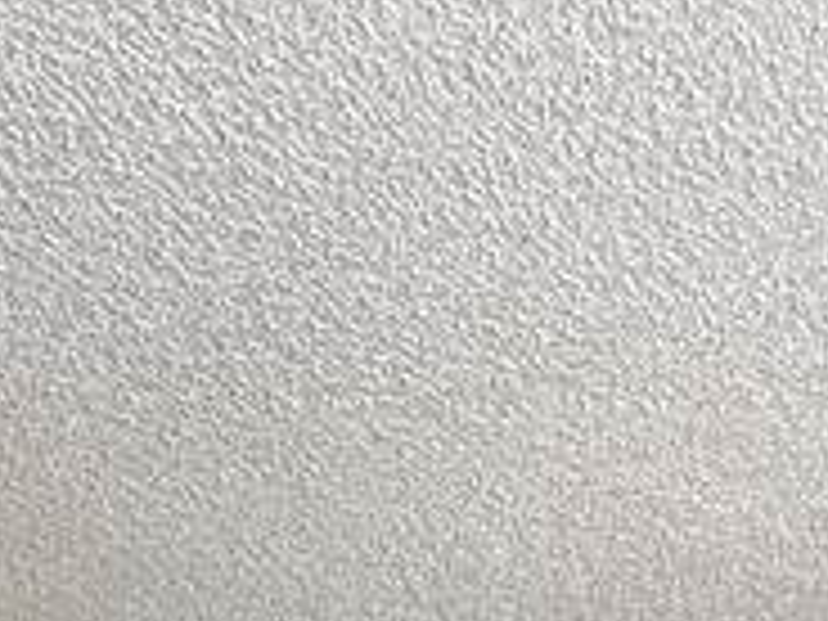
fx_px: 1866
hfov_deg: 23.9
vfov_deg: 13.9
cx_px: 832
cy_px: 1449
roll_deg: -0.9
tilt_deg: -0.4
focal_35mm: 78
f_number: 2.2
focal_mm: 2.22
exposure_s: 1/111
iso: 320
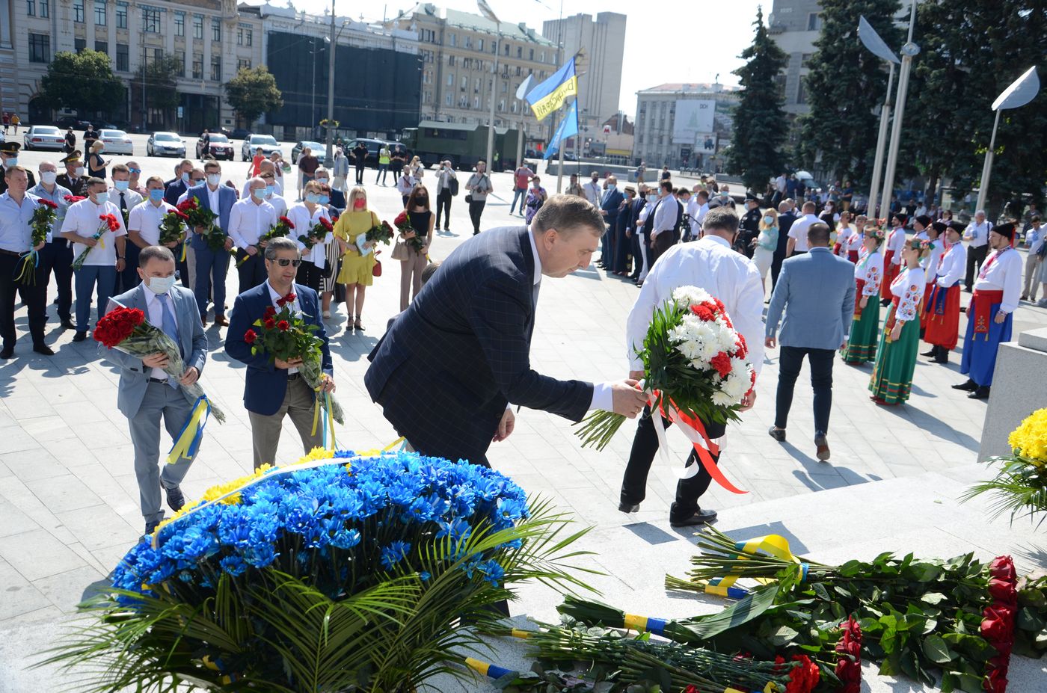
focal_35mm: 32
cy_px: 346
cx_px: 524
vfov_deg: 41.5
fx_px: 914
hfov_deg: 59.6
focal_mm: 21
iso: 200
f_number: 8
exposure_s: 1/640
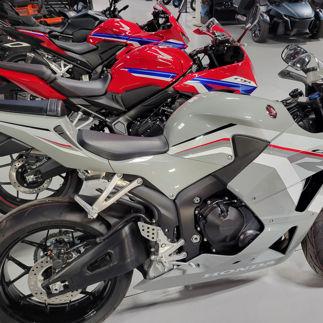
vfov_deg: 49.7
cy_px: 169
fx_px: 348
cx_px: 183
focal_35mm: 33
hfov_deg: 49.6
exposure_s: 1/40
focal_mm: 5.4
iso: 160
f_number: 1.8
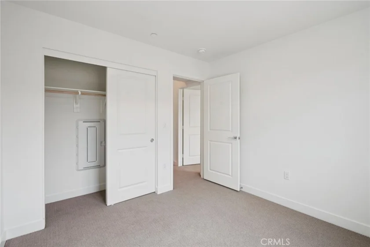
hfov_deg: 96.8
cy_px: 124
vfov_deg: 73.7
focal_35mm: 16
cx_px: 185
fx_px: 164
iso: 400
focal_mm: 16
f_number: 8
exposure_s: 1/80
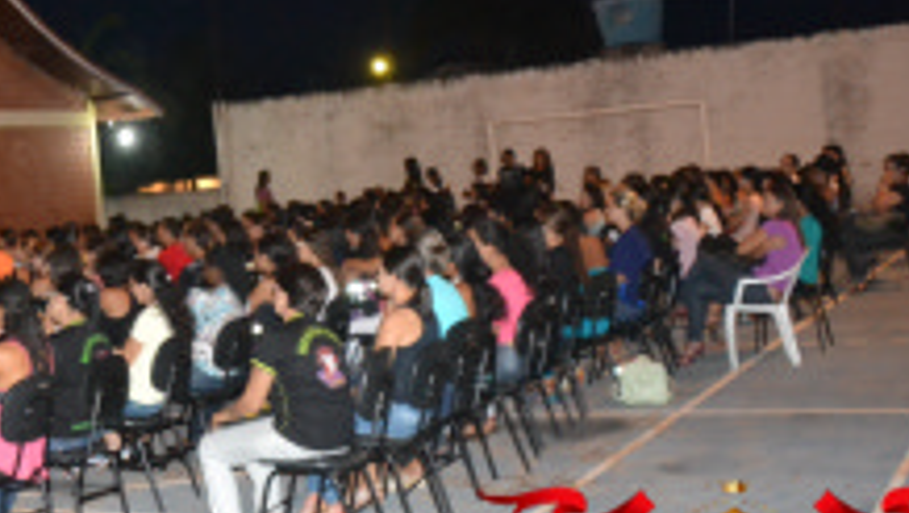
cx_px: 8
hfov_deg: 27.7
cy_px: 73
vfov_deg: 16.6
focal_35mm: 72
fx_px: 1737
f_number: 3.5
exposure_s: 1/60
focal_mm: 20
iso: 3200
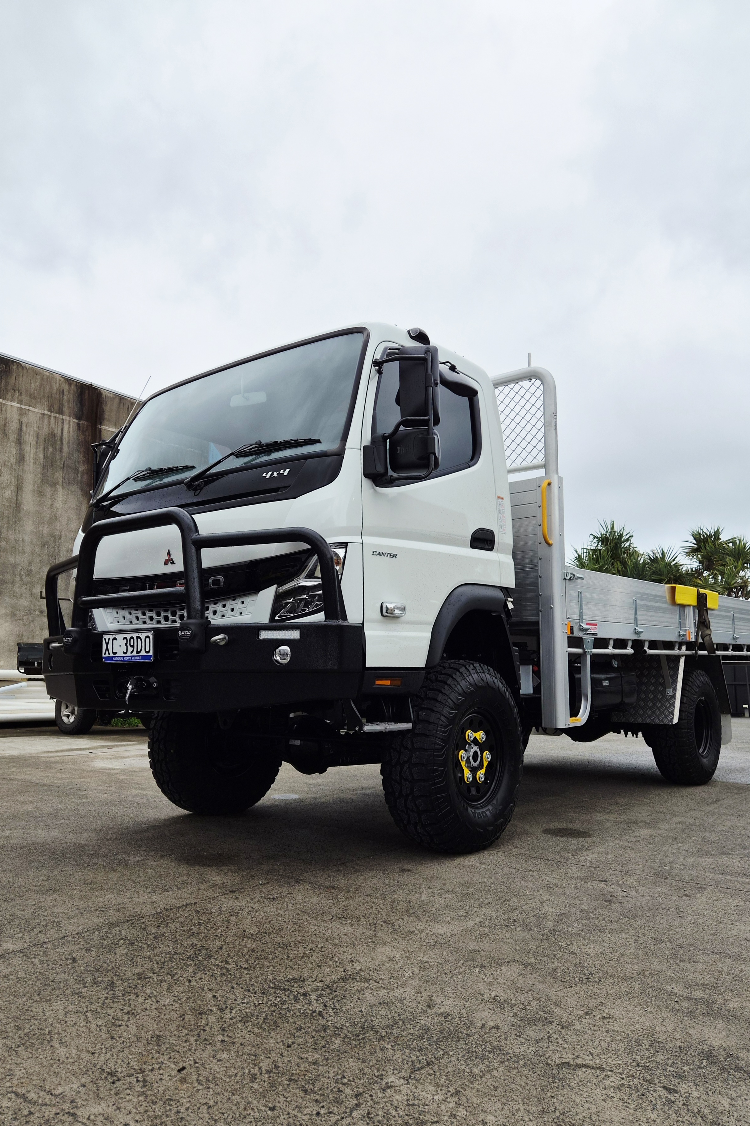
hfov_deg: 53.1
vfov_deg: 73.7
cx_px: 382
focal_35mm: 24
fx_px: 750
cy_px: 563
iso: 50
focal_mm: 5.4
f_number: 1.8
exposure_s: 1/1429
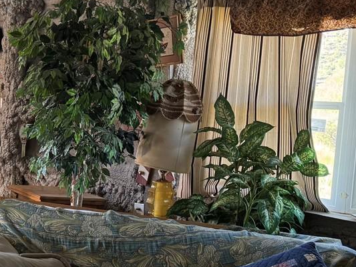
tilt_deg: -8.3
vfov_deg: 20.4
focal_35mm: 72
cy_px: 183
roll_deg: -1.8
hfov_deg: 24.7
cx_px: -59
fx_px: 741
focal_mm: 6.76
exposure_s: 1/121
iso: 160
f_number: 1.78
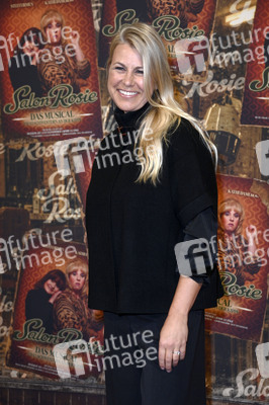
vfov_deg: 22.6
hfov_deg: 15.2
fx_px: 1010
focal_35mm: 90
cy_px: 202
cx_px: 134
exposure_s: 1/250
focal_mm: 90
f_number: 5.6
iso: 1250
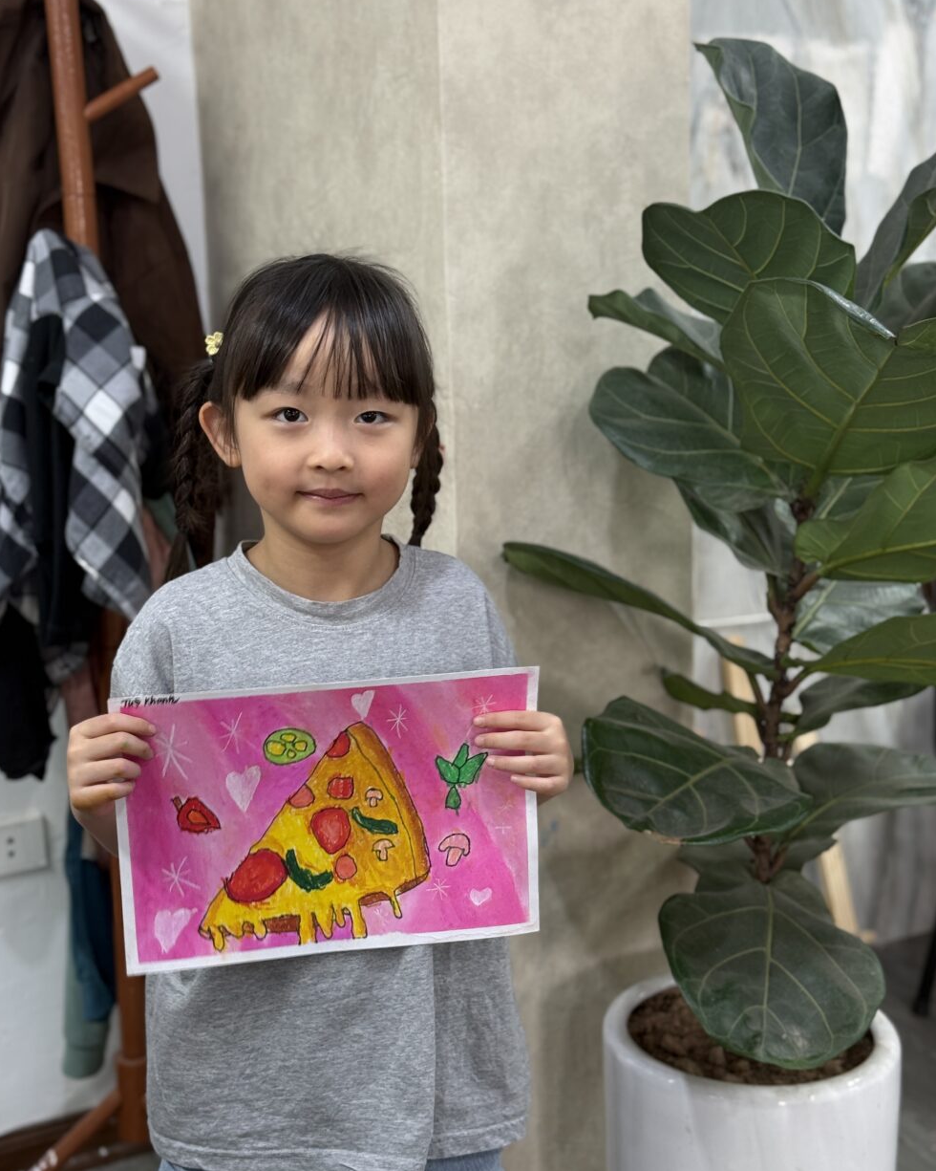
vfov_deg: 36.6
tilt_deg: -12.0
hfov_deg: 29.7
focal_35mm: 51
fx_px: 1766
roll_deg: +0.9
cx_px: 468
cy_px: 550
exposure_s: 1/50
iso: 50
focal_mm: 6.76
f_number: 1.78
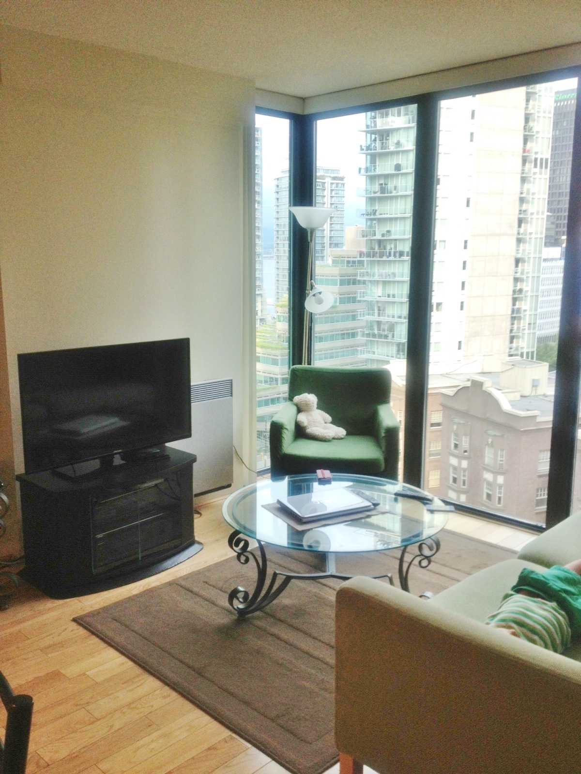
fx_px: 783
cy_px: 387
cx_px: 290
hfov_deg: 40.7
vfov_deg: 52.6
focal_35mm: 35
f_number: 2.4
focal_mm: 4.28
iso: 64
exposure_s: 1/120
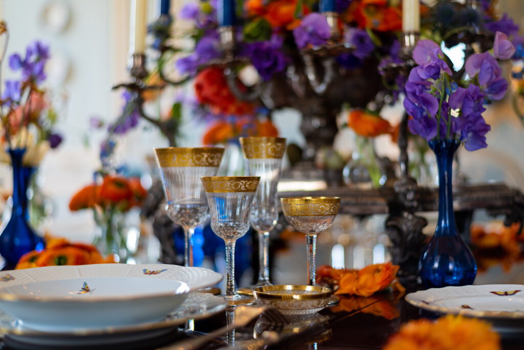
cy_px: 175
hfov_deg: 39.6
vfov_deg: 27.0
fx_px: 728
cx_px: 262
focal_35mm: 50
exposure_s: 1/320
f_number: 1.8
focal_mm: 50
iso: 250
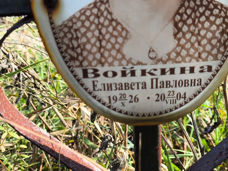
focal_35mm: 50
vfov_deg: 29.1
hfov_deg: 38.2
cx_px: 114
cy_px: 86
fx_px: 329
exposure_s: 1/345
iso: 50
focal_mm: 4.71
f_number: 1.7
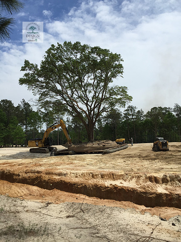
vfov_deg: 61.7
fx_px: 202
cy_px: 121
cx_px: 90
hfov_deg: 48.2
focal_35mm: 29
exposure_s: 1/2639
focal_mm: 4.15
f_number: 2.2
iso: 32
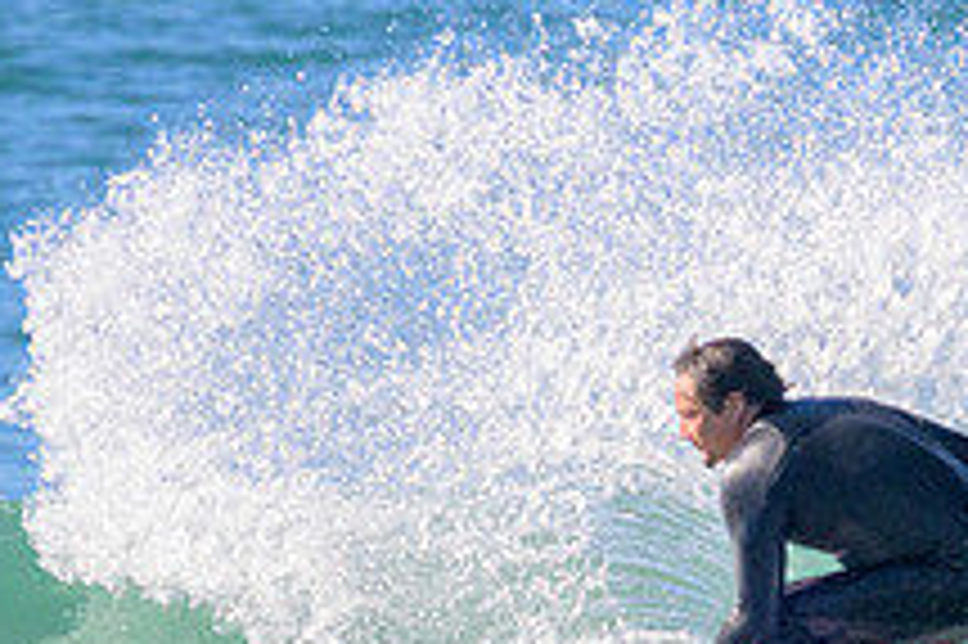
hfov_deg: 0.8
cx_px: 800
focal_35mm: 2552
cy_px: 611
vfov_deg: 0.5
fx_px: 68566
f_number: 11
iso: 1600
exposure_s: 1/2000
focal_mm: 800
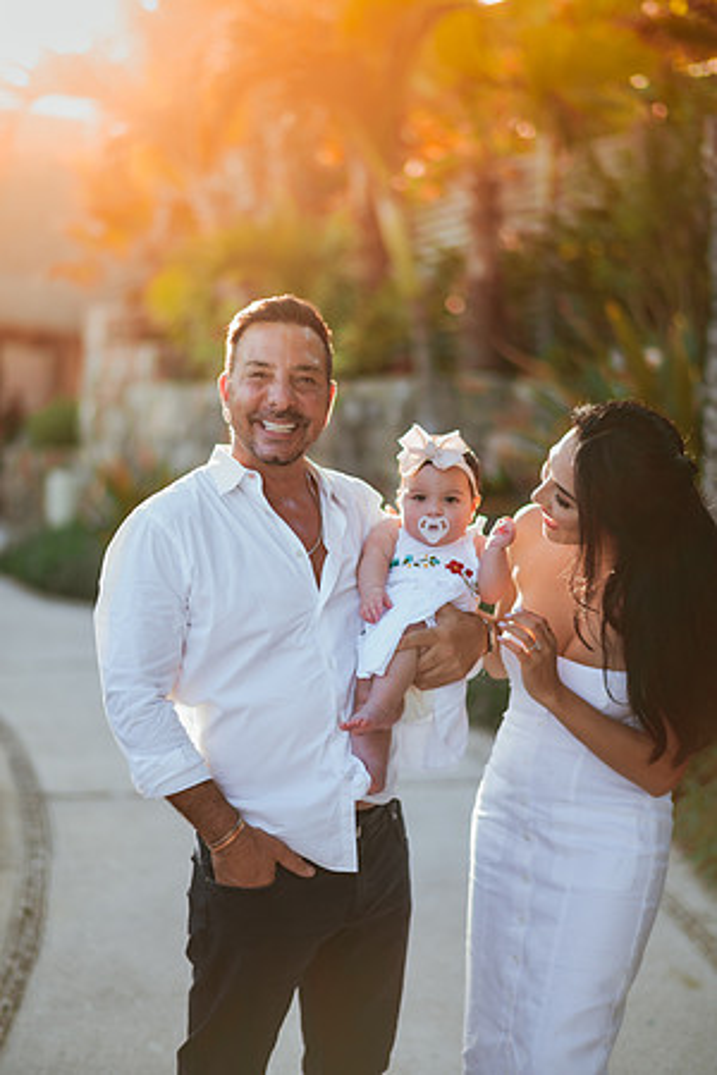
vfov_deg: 34.5
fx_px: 1733
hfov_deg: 23.4
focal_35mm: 58
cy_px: 538
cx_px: 358
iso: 50
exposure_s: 1/400
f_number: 1.4
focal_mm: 58
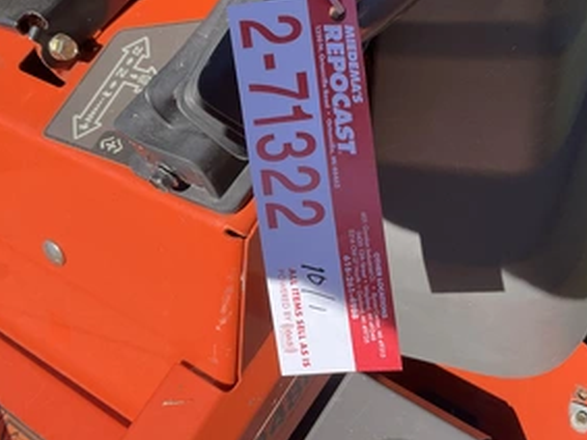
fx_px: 695
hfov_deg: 45.8
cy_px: 172
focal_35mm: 41
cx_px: 303
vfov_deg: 35.0
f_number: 1.8
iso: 25
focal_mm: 3
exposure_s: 1/1144
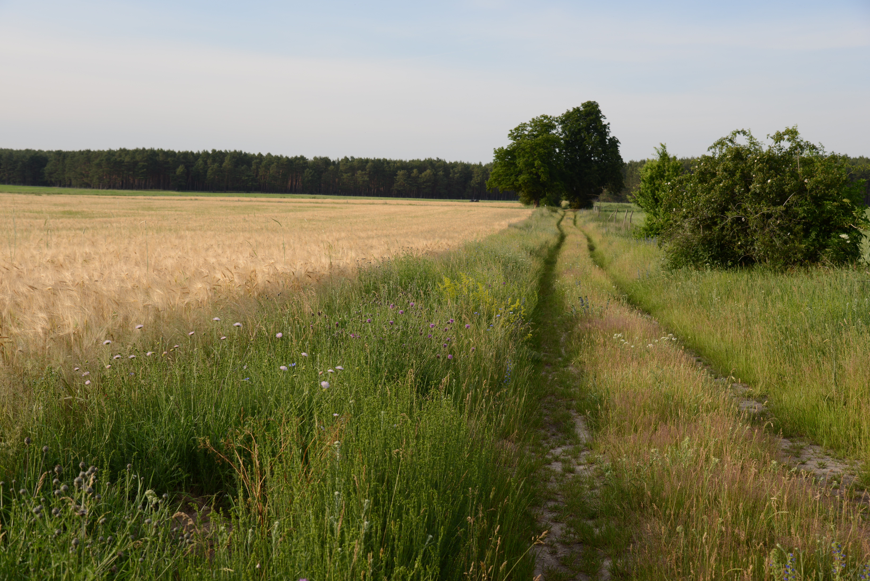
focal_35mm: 48
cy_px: 290
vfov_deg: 28.1
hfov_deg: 41.1
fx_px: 1160
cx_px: 435
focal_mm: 48
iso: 100
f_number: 7.1
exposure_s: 1/160
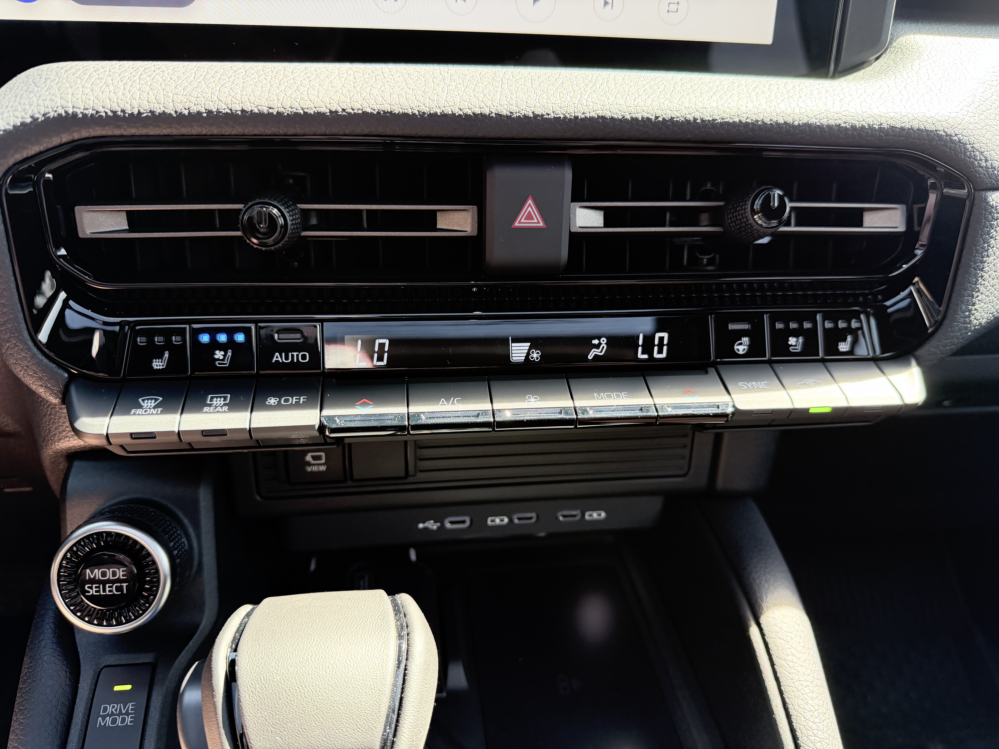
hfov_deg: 71.6
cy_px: 374
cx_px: 500
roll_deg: -3.1
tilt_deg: -31.2
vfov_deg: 56.8
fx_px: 693
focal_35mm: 24
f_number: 1.78
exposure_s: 1/119
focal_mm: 6.76
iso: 200
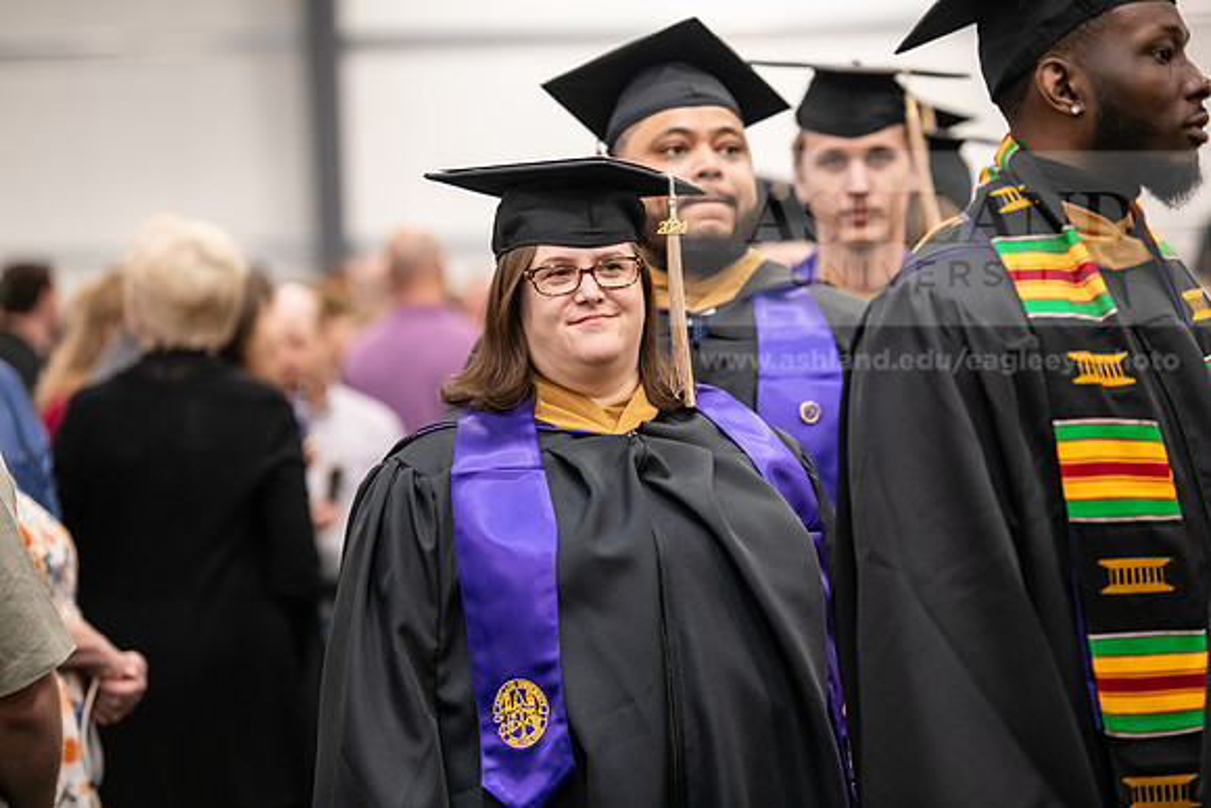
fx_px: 4710
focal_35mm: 140
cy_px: 404
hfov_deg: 14.7
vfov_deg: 9.8
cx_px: 606
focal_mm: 140
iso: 3200
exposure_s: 1/200
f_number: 3.2
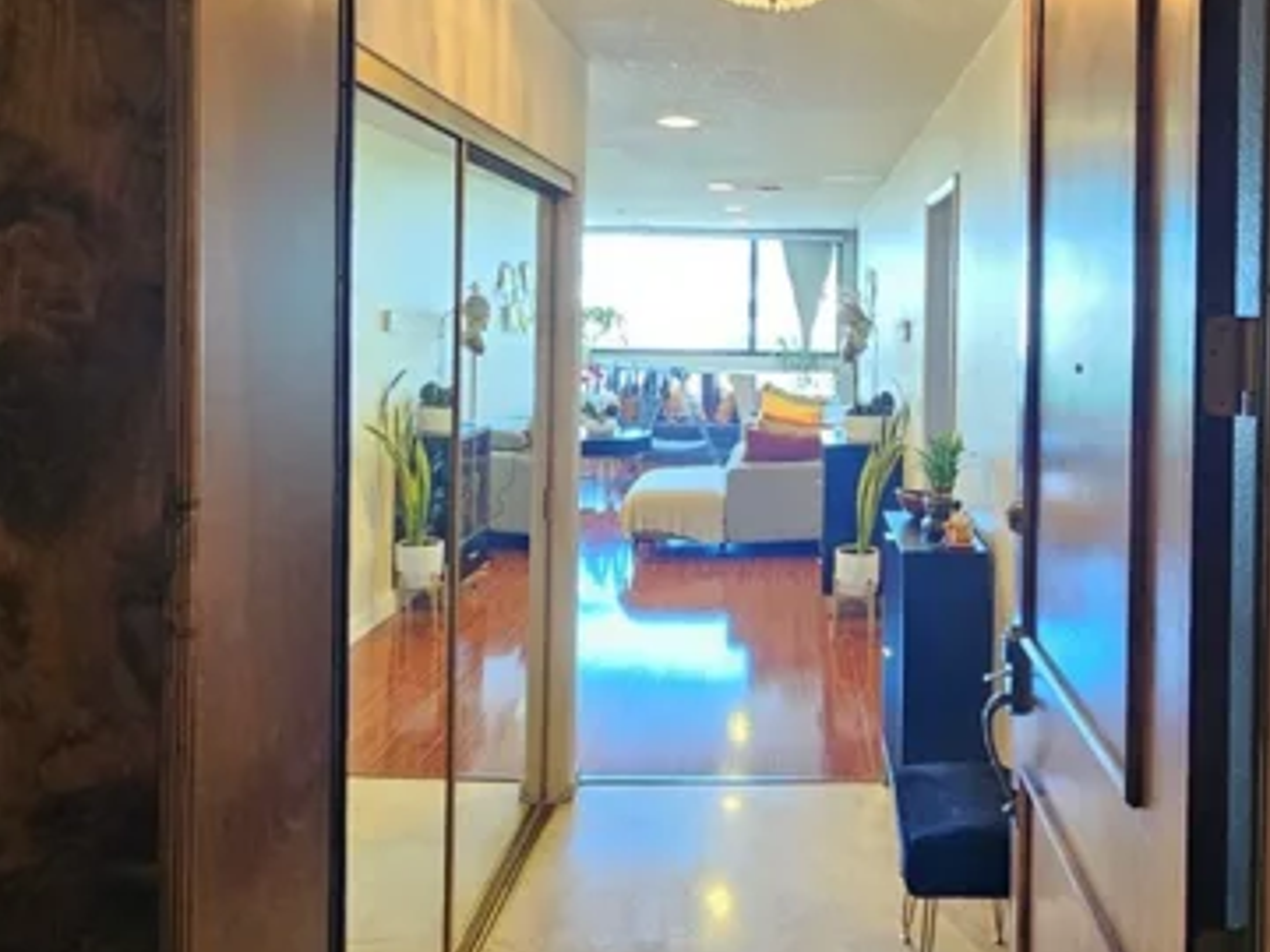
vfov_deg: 50.4
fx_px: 991
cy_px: 317
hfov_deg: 64.3
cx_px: 803
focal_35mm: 27
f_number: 2.2
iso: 500
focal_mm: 2.2
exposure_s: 1/30
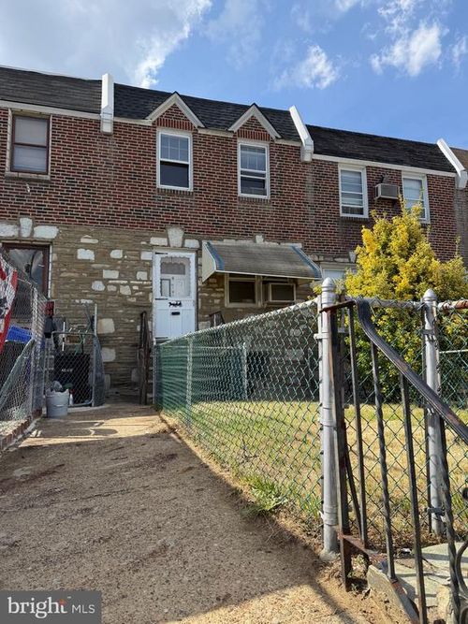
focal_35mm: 24
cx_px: 234
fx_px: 433
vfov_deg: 71.6
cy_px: 312
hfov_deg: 56.8
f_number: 1.78
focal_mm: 6.76
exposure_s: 1/2525
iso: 80
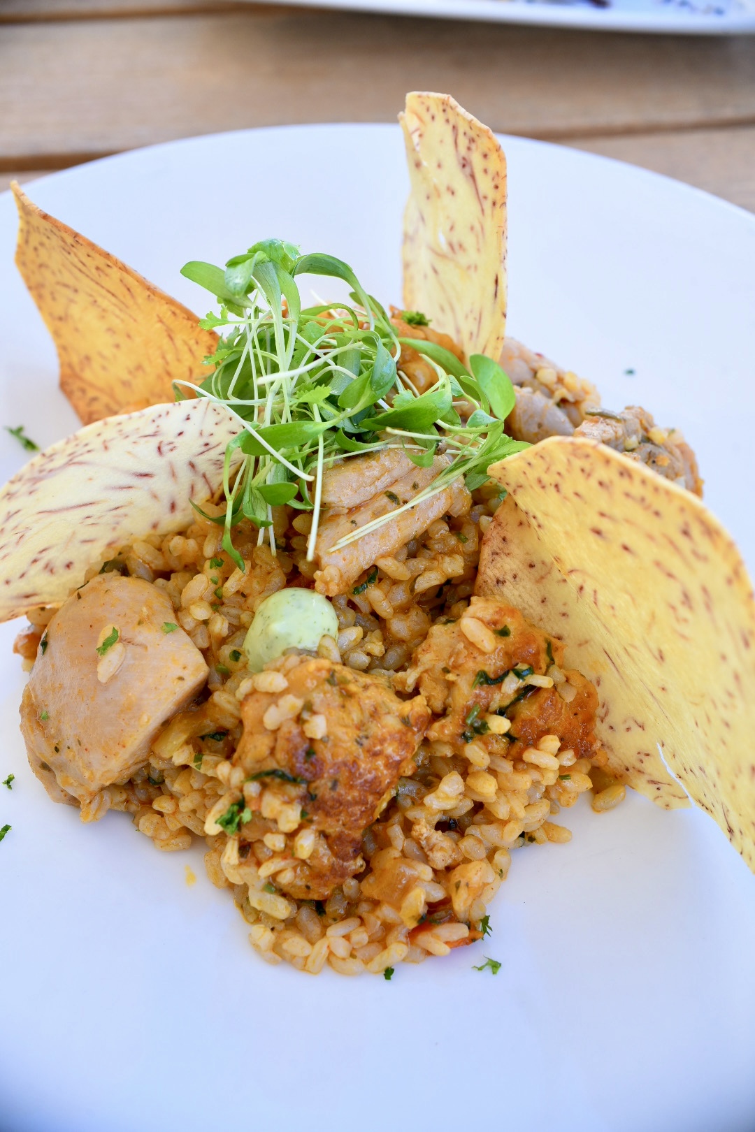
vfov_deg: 48.5
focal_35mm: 40
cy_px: 566
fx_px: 1258
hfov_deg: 33.4
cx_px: 378
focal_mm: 40
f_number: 10
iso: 500
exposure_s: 1/250
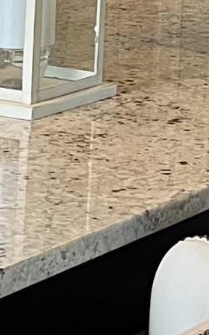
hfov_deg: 6.4
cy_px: -263
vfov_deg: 10.1
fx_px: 1794
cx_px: 450
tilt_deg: -1.4
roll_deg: -2.6
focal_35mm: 197
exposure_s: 1/60
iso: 160
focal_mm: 5.1
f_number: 1.6
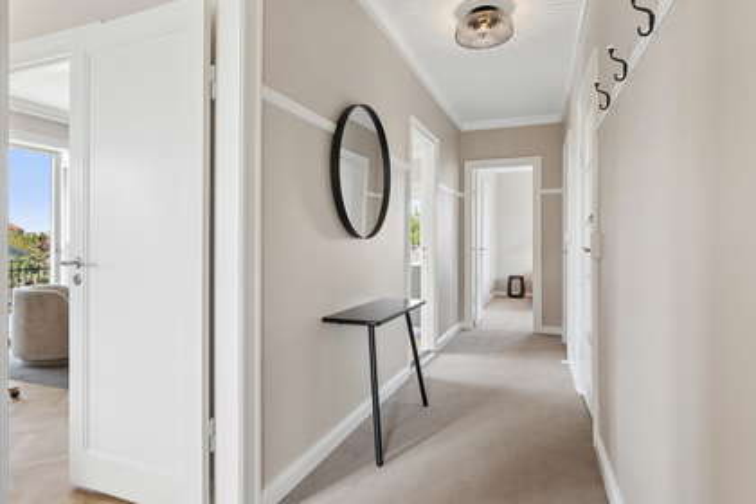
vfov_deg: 63.2
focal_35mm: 20
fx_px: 409
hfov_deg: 85.4
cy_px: 252
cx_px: 378
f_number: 8
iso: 200
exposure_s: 1/30
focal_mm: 13
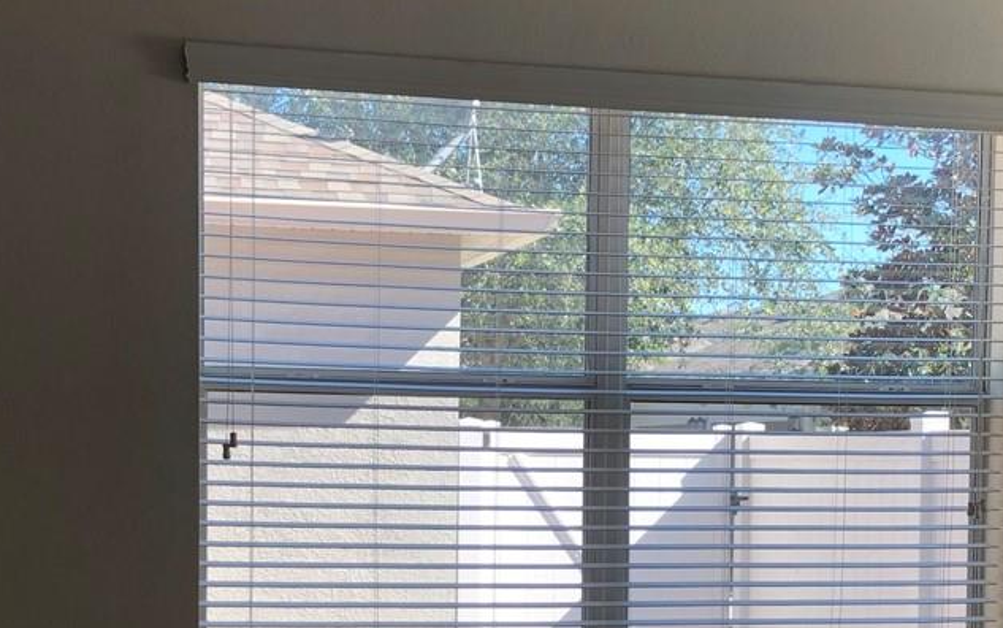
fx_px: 2051
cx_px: 597
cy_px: 557
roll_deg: -0.6
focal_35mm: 75
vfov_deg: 17.2
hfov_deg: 27.4
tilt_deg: -4.0
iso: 25
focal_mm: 3.99
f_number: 1.8
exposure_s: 1/120
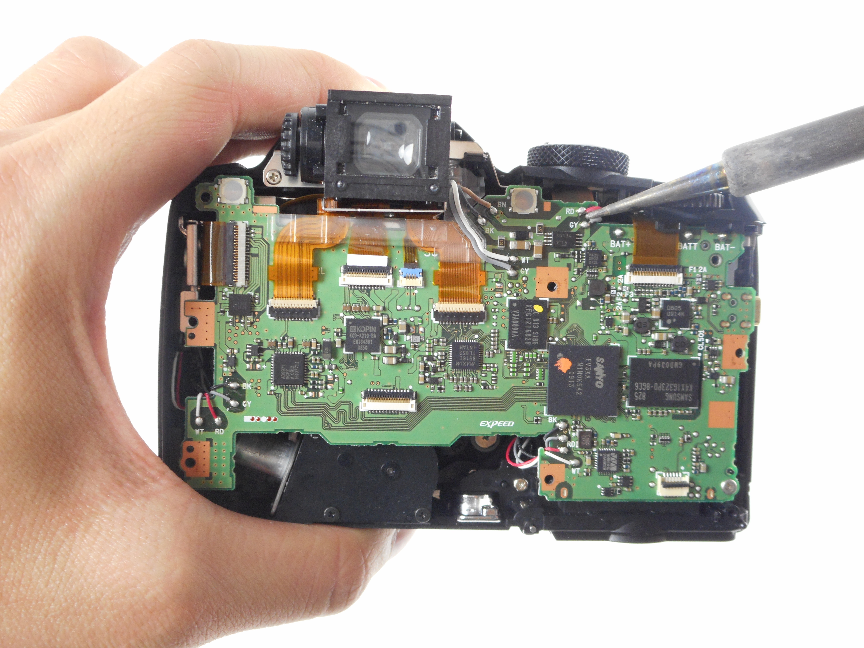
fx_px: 973
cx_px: 432
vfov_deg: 36.8
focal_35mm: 39
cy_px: 324
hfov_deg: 47.9
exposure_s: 1/30
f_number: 4.5
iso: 200
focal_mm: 6.9
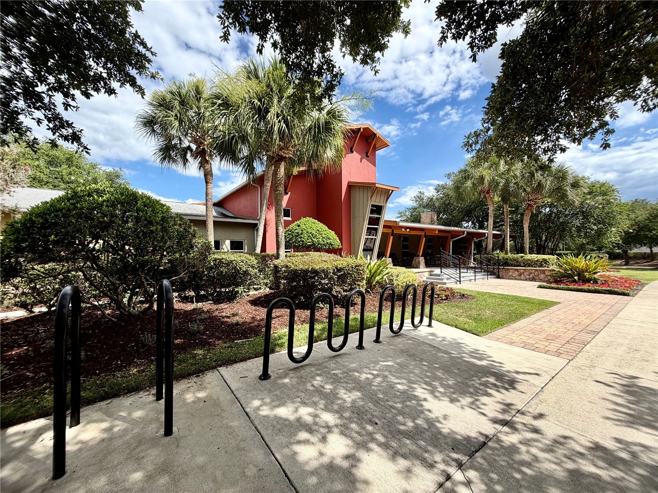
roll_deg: +0.3
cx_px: 329
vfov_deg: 85.7
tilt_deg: +1.8
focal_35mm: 14
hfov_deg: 102.1
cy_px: 246
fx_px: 266
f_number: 2.2
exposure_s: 1/770
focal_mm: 2.22
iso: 32
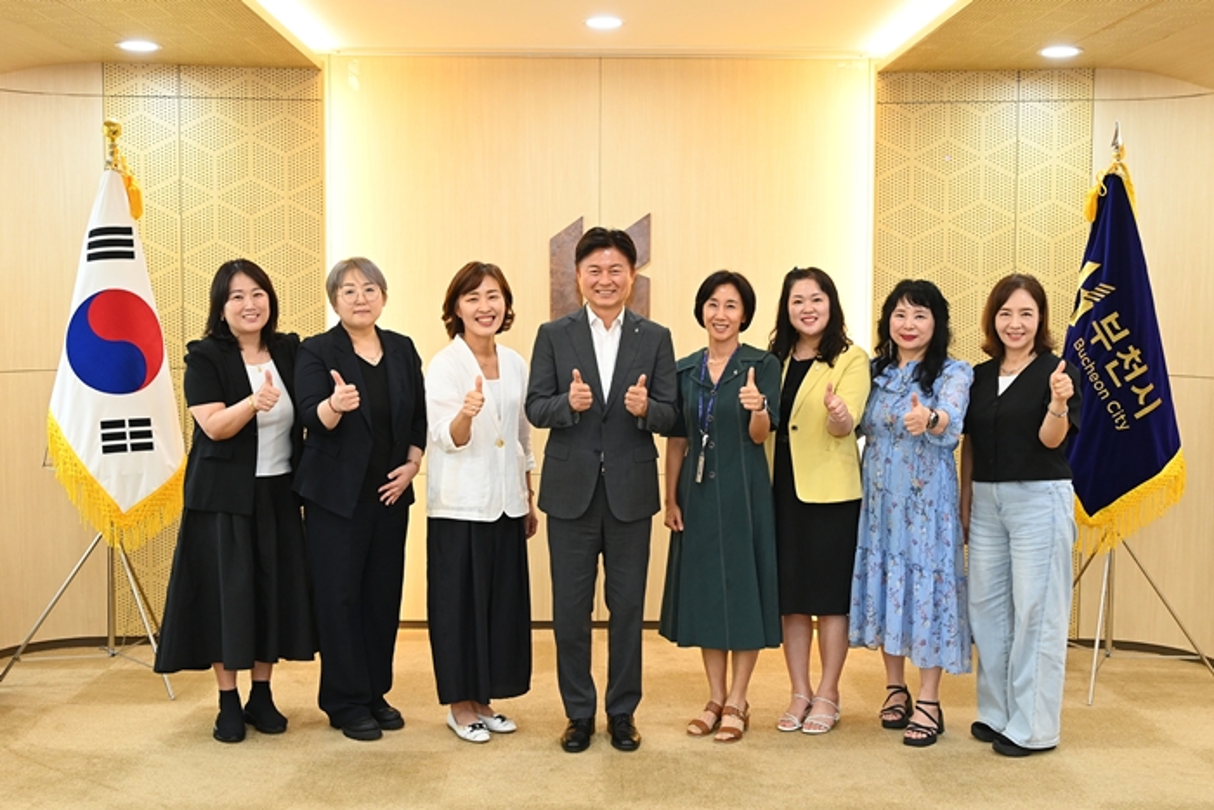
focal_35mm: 38
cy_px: 405
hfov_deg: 50.7
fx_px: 1282
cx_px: 607
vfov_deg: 35.1
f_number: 6.3
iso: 2500
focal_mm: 38
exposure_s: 1/125
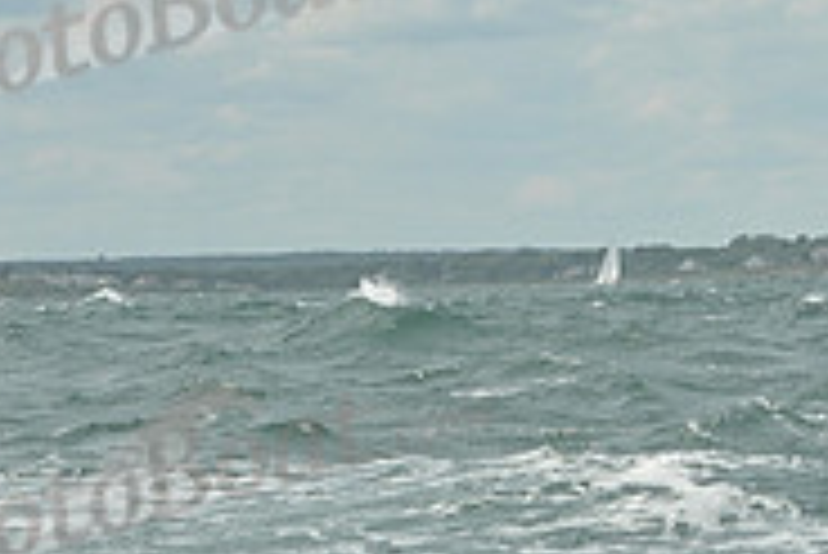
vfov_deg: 4.4
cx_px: 729
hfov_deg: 6.5
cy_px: 182
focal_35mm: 315
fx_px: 7250
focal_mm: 100
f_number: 13
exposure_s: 1/1250
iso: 320
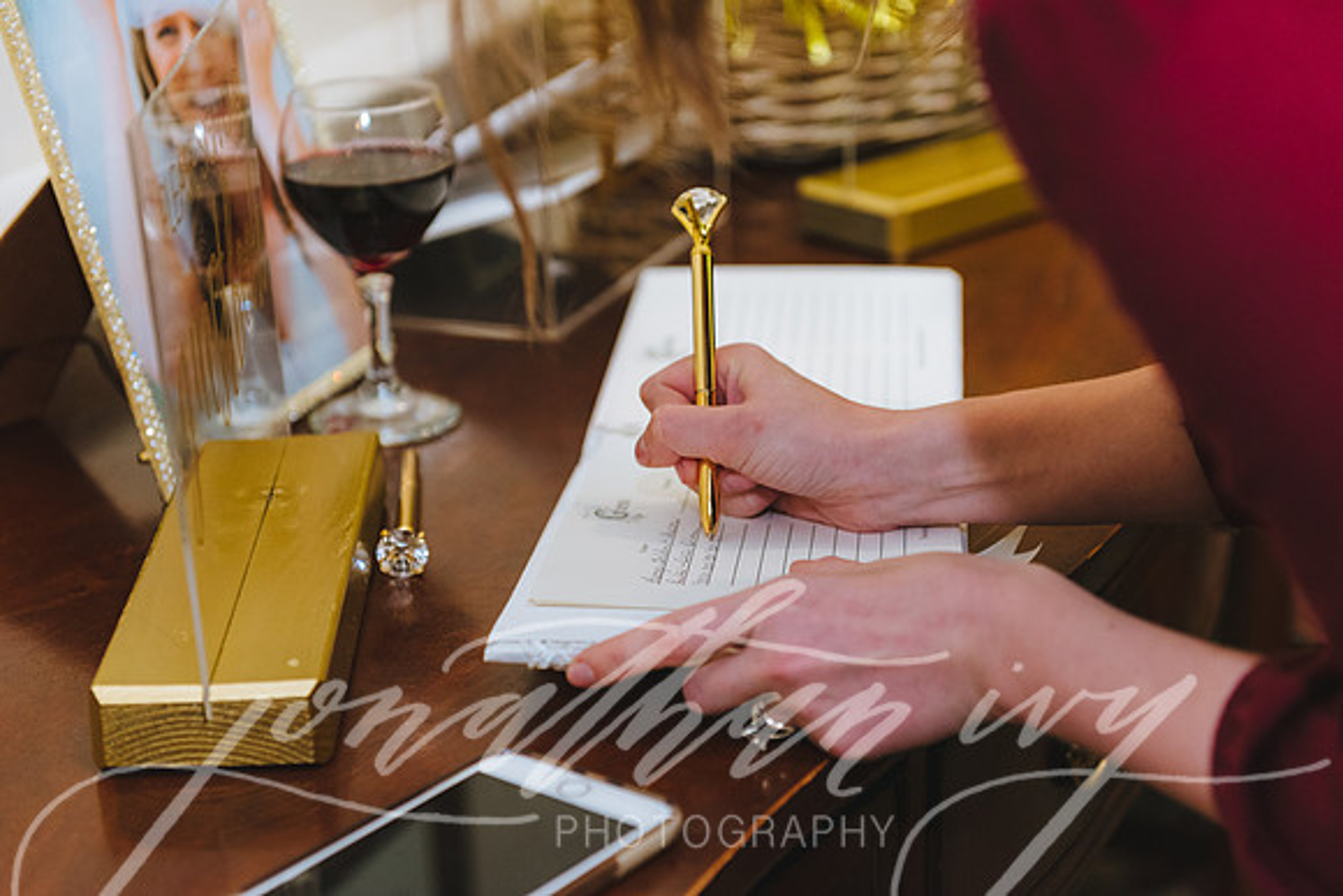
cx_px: 672
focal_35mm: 70
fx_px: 2612
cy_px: 448
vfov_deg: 19.5
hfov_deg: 28.8
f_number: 4
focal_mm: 70
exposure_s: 1/160
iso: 1600
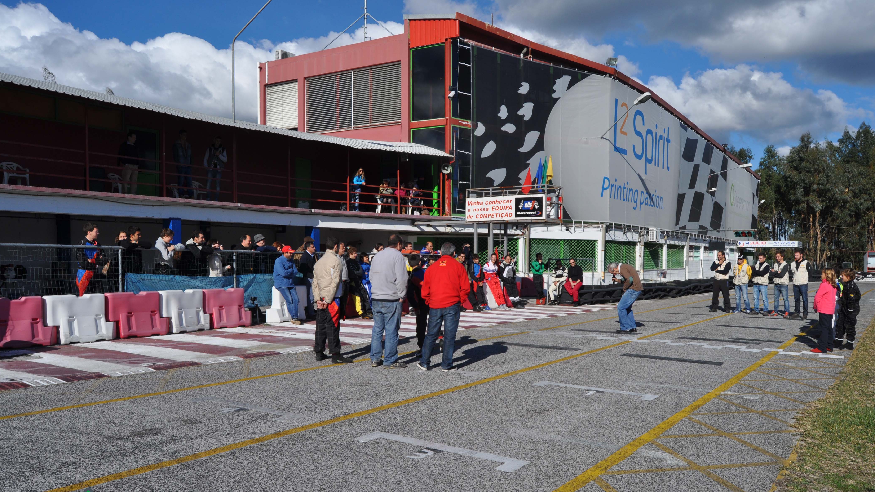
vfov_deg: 40.1
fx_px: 673
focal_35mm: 29
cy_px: 288
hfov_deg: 66.1
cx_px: 447
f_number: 11
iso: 200
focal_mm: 18
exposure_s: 1/500
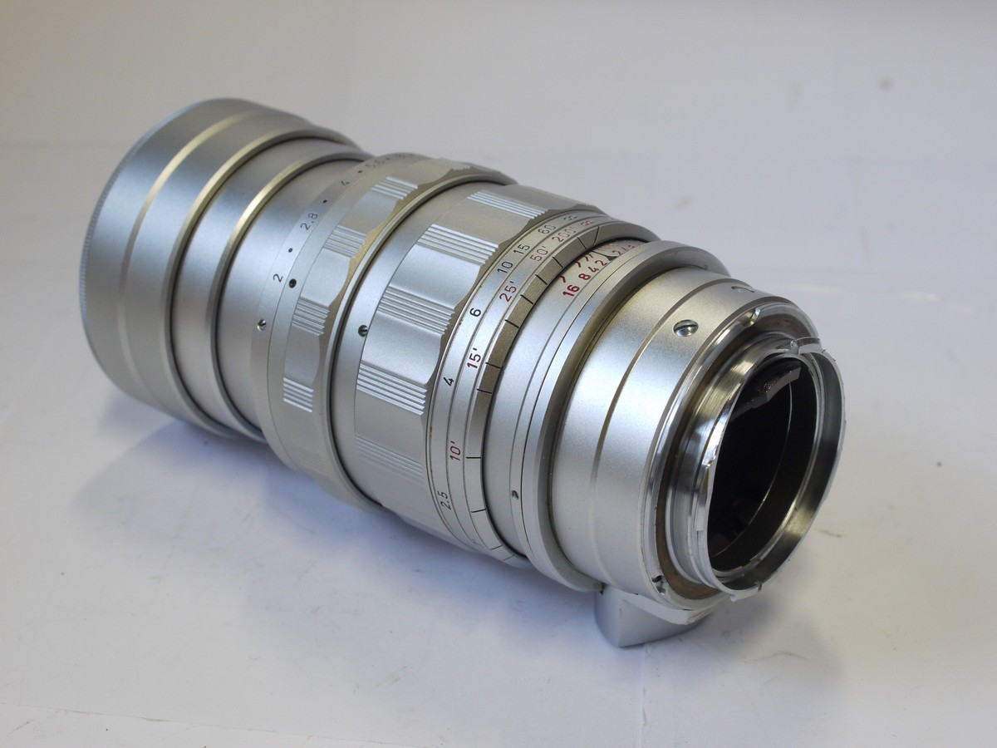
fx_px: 1728
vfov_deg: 24.4
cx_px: 498
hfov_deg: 32.2
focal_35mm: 60
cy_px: 374
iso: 400
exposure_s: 1/30
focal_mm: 30
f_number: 8
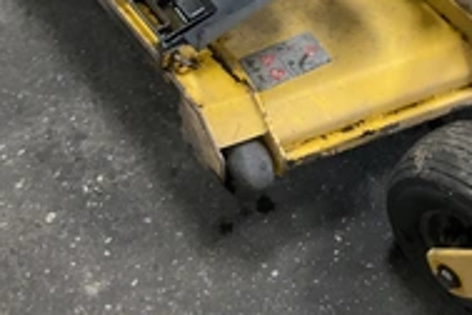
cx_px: 315
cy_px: -15
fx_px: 839
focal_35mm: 64
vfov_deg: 20.4
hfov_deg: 31.2
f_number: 1.8
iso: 250
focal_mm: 3
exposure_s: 1/40
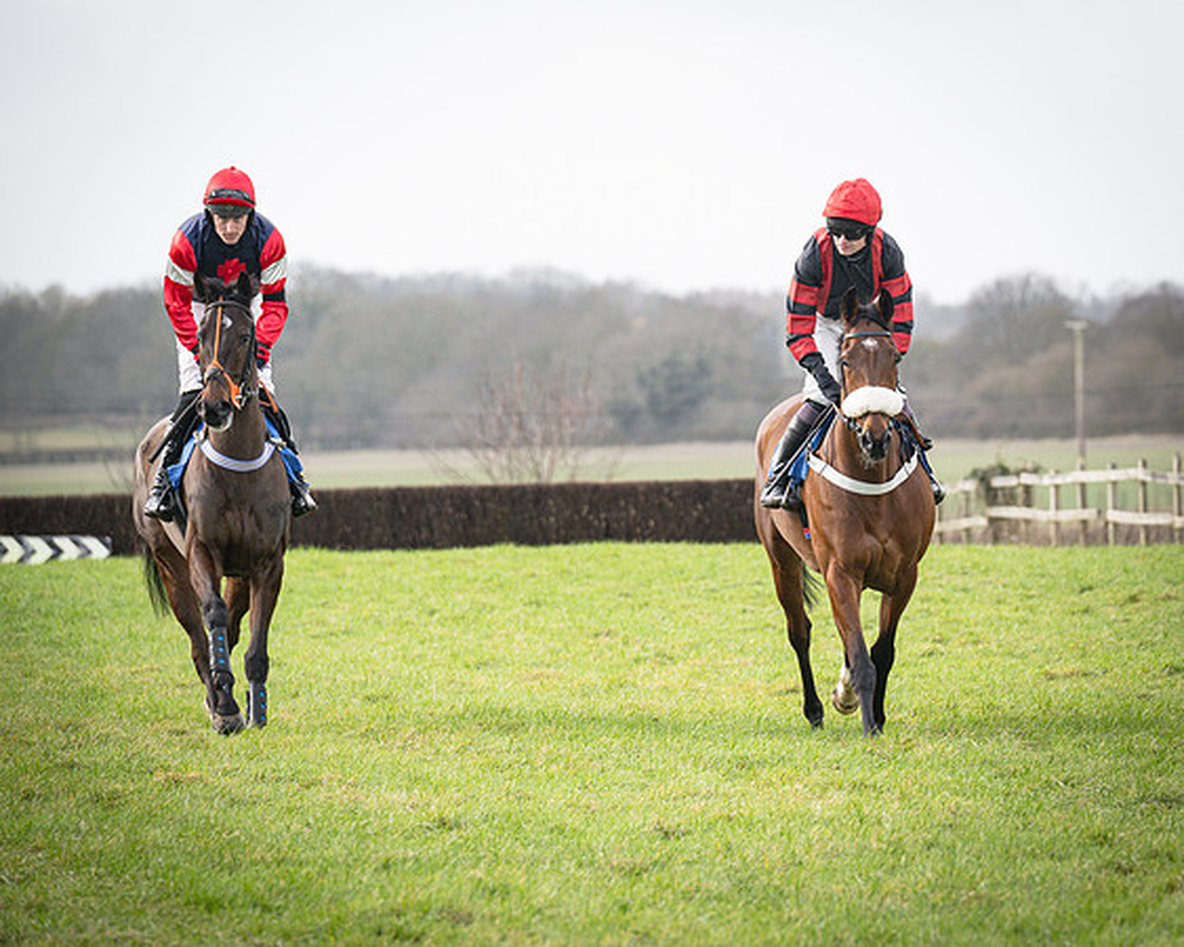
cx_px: 982
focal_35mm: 311
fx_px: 10909
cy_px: 292
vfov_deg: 5.0
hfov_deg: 6.2
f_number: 5
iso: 400
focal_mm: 200
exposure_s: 1/1000
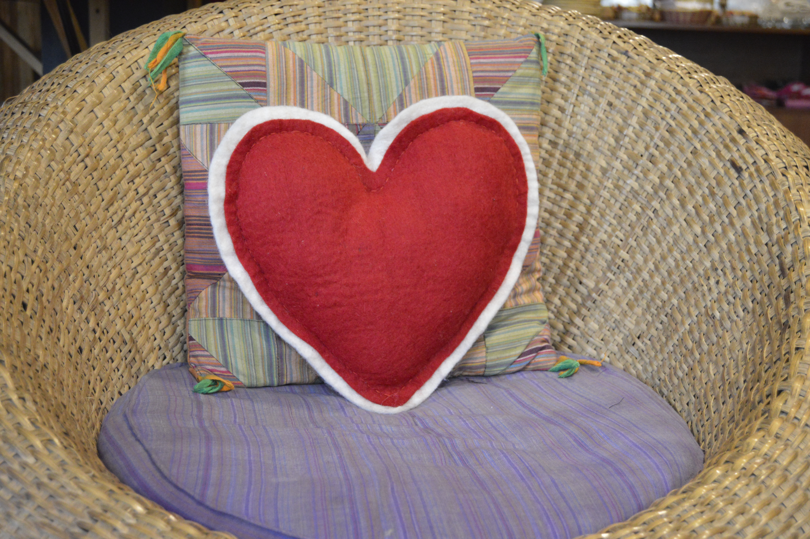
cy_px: 270
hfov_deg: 42.4
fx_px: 1045
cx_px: 405
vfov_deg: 28.9
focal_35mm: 46
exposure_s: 1/50
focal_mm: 31
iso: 3200
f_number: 4.2
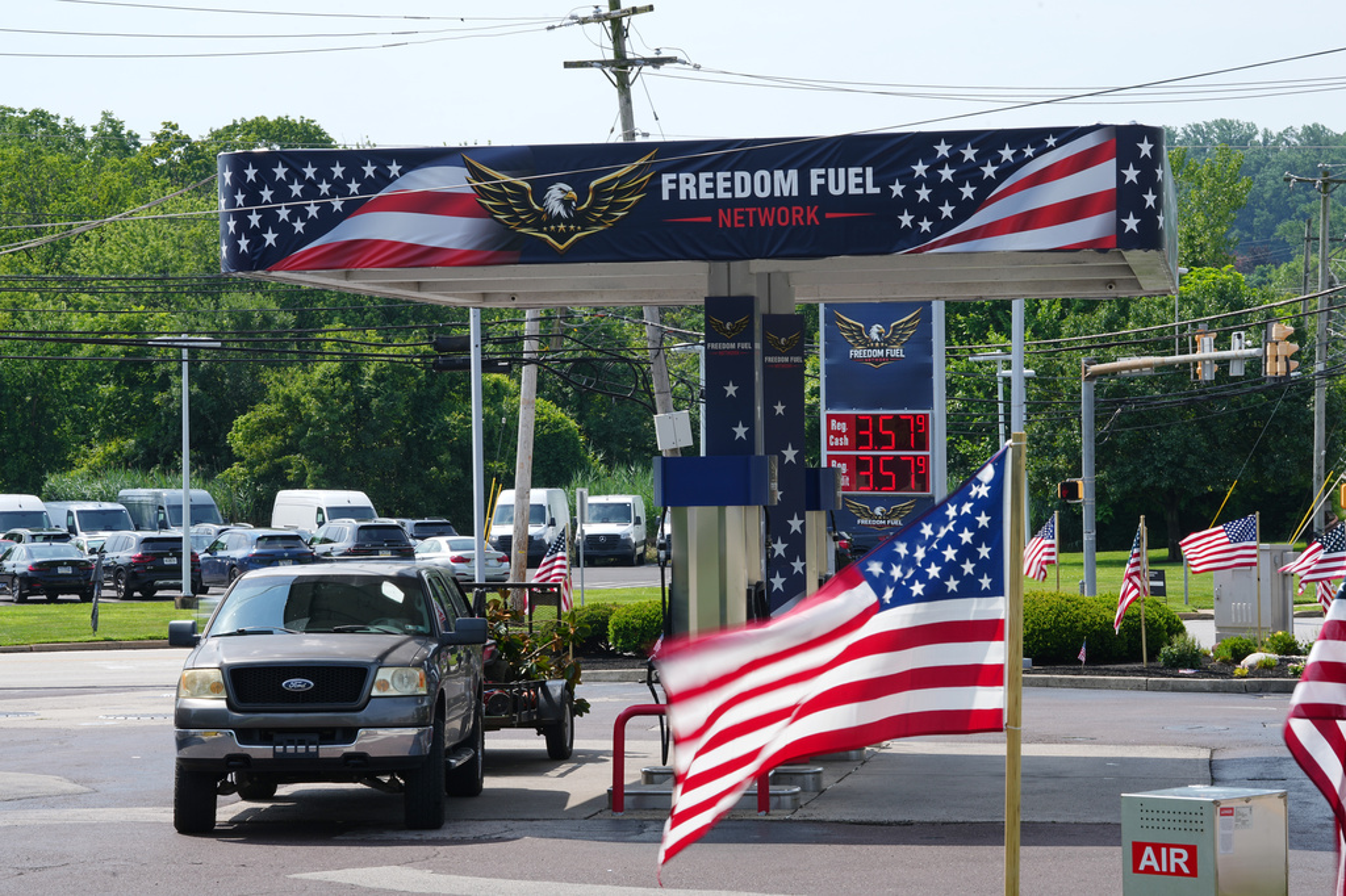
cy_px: 448
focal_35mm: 105
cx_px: 673
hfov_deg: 19.5
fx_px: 3924
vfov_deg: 13.0
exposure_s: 1/25
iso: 64
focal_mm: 105
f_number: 22
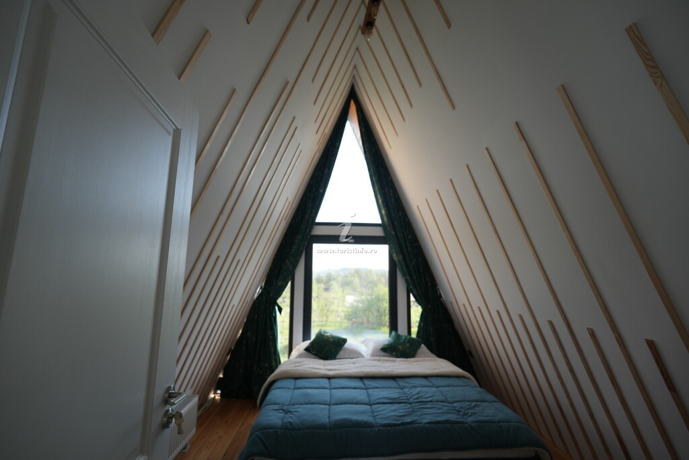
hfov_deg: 95.0
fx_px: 316
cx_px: 344
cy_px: 230
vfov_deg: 72.1
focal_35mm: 16
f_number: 4
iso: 250
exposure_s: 1/160
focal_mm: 16.5
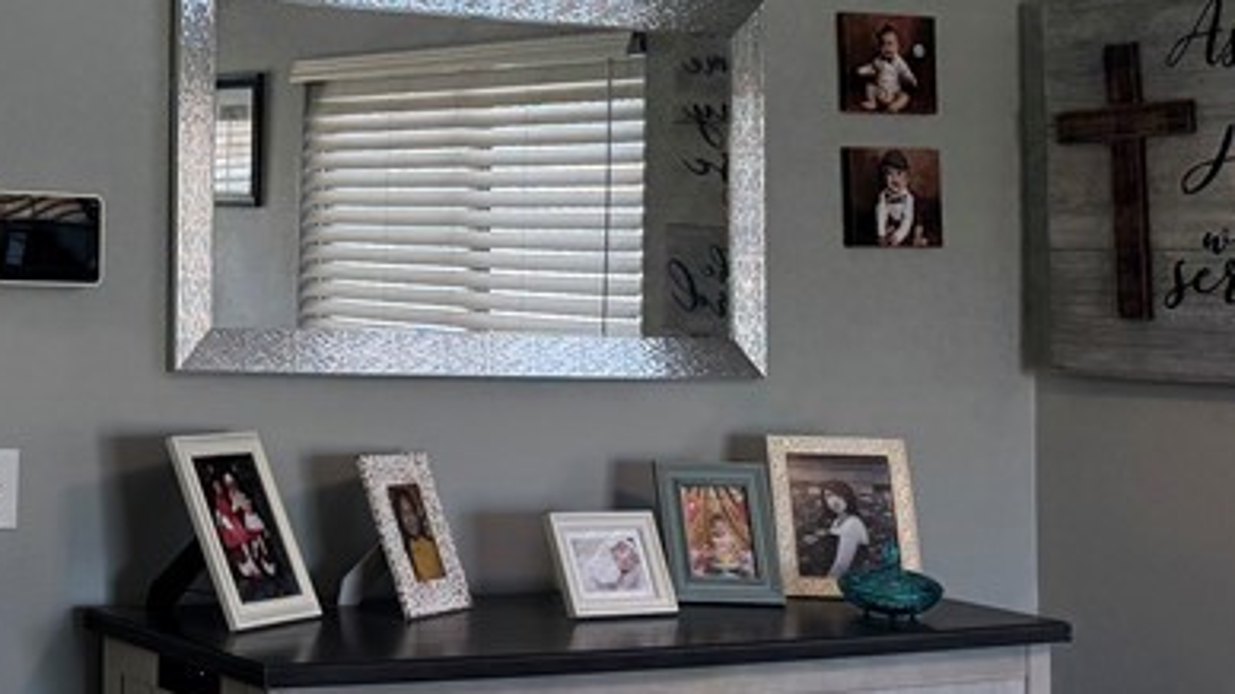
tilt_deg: +5.1
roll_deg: -2.0
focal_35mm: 69
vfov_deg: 17.1
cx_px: -197
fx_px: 2259
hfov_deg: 27.4
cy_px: -6
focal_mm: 6.76
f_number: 1.78
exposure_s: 1/149
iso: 100
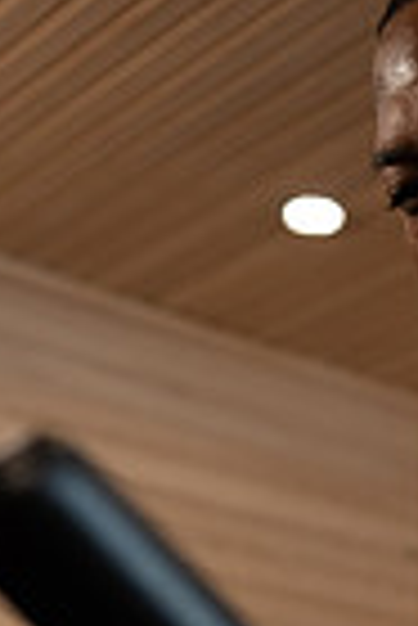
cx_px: 566
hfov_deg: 11.8
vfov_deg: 17.7
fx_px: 1963
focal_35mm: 113
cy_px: 608
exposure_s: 1/160
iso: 400
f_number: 2.8
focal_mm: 35
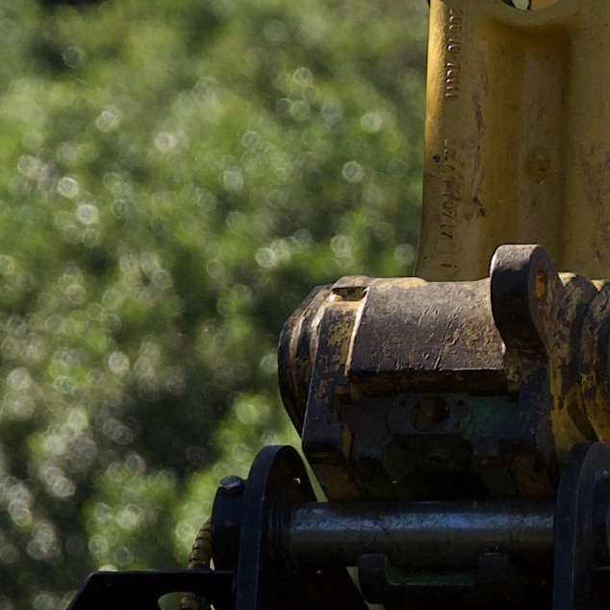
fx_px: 39714
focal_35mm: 1992
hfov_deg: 0.9
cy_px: 1030
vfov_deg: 0.9
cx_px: 2217
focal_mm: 160
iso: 100
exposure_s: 1/640
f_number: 4
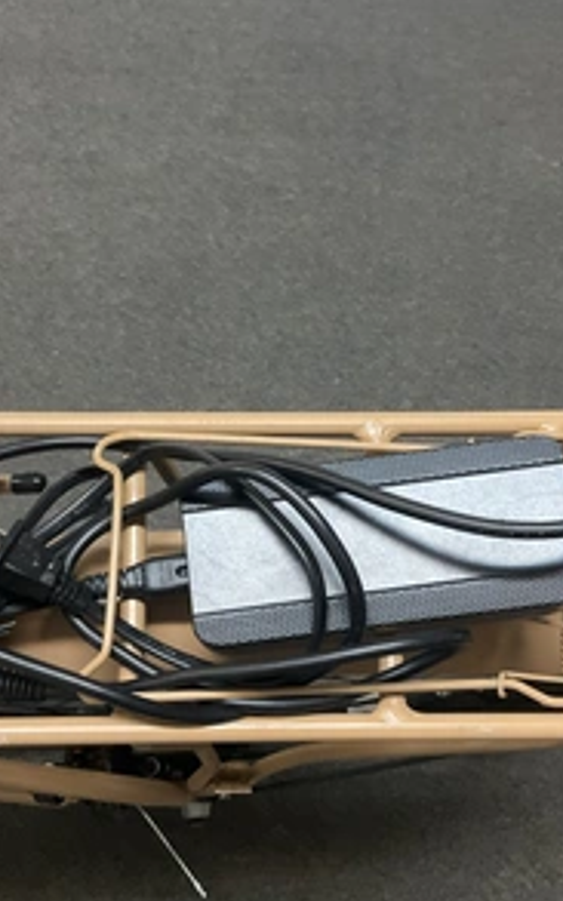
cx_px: 262
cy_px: 452
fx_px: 1032
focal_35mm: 42
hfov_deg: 30.5
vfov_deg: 47.2
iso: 250
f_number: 1.8
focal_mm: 3
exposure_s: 1/30
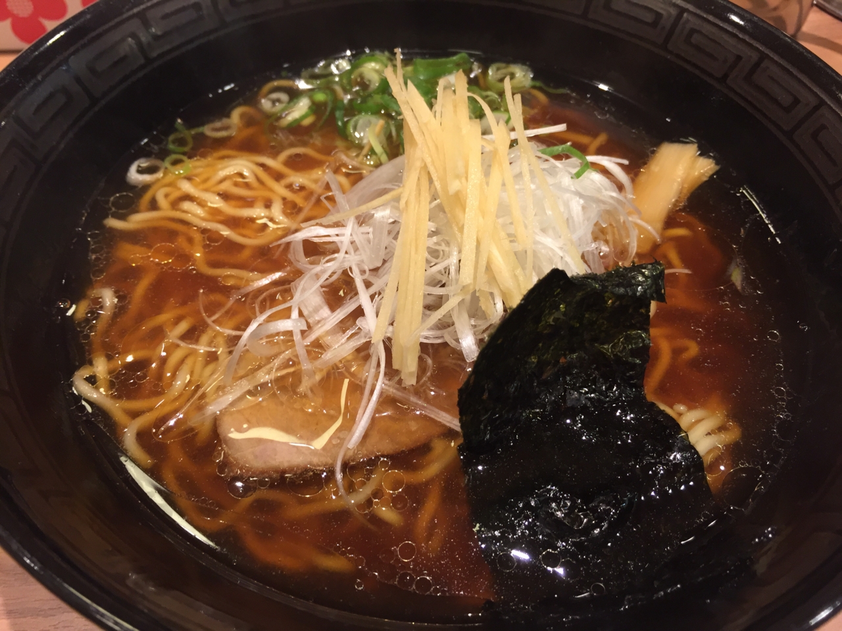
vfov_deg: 48.2
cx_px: 421
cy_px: 316
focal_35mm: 29
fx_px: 705
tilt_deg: -52.0
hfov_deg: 61.7
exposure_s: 1/30
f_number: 2.2
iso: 125
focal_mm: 4.15
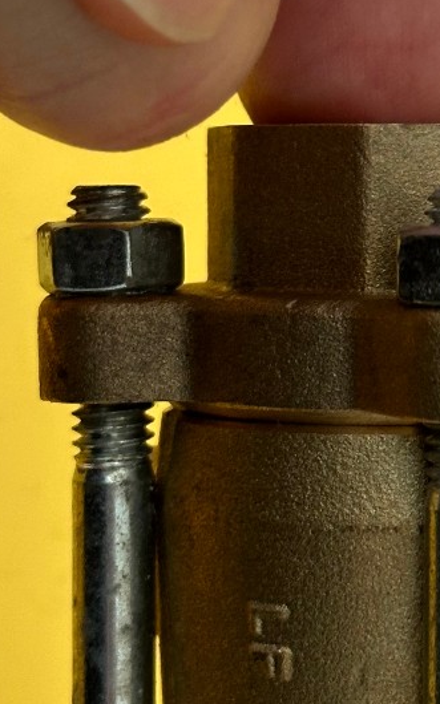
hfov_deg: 10.1
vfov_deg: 16.3
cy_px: 272
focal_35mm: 128
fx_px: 2457
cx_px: 476
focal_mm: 6.86
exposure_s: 1/60
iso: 200
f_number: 1.78
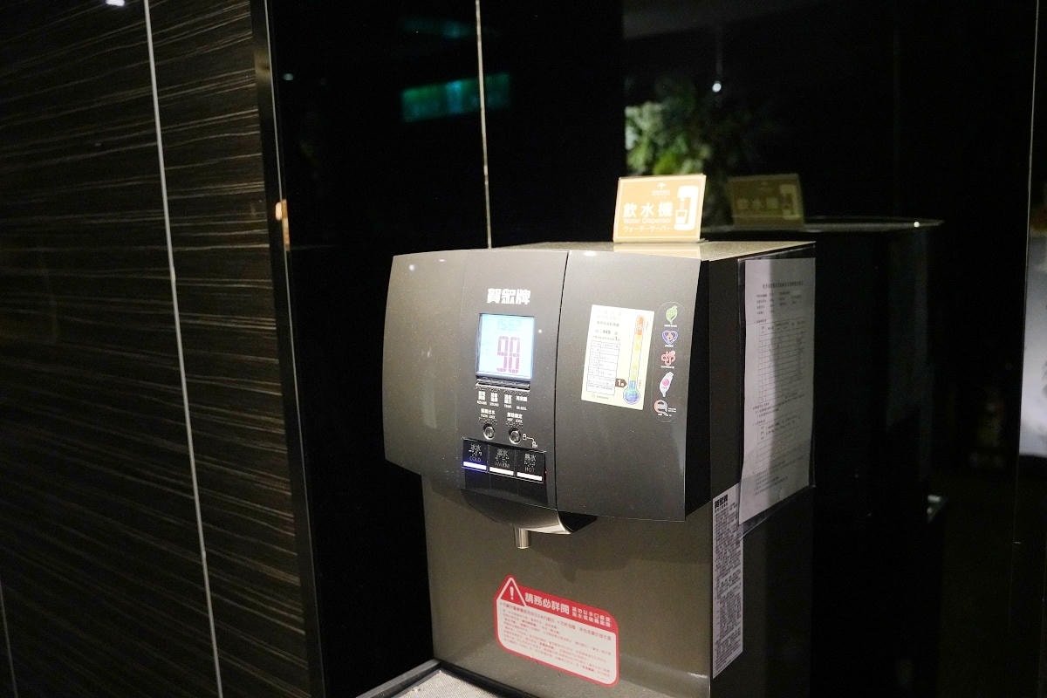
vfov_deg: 42.3
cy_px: 349
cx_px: 524
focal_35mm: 31
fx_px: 902
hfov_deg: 60.3
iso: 10000
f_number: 4
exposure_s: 1/60
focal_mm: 31
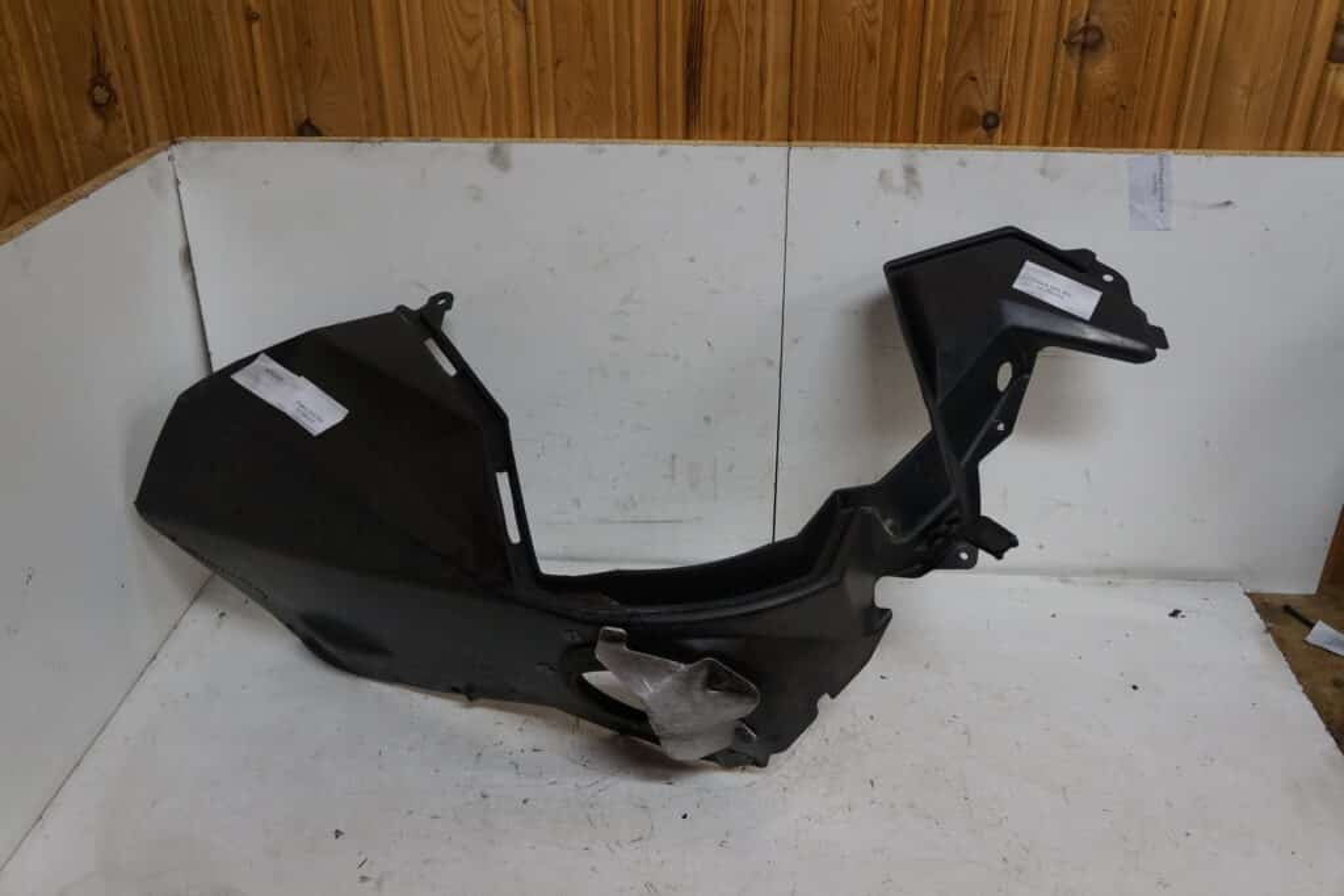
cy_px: 448
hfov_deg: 61.9
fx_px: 1120
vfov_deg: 43.6
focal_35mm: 30
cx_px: 672
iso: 1000
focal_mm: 20
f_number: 4.5
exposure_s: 1/60
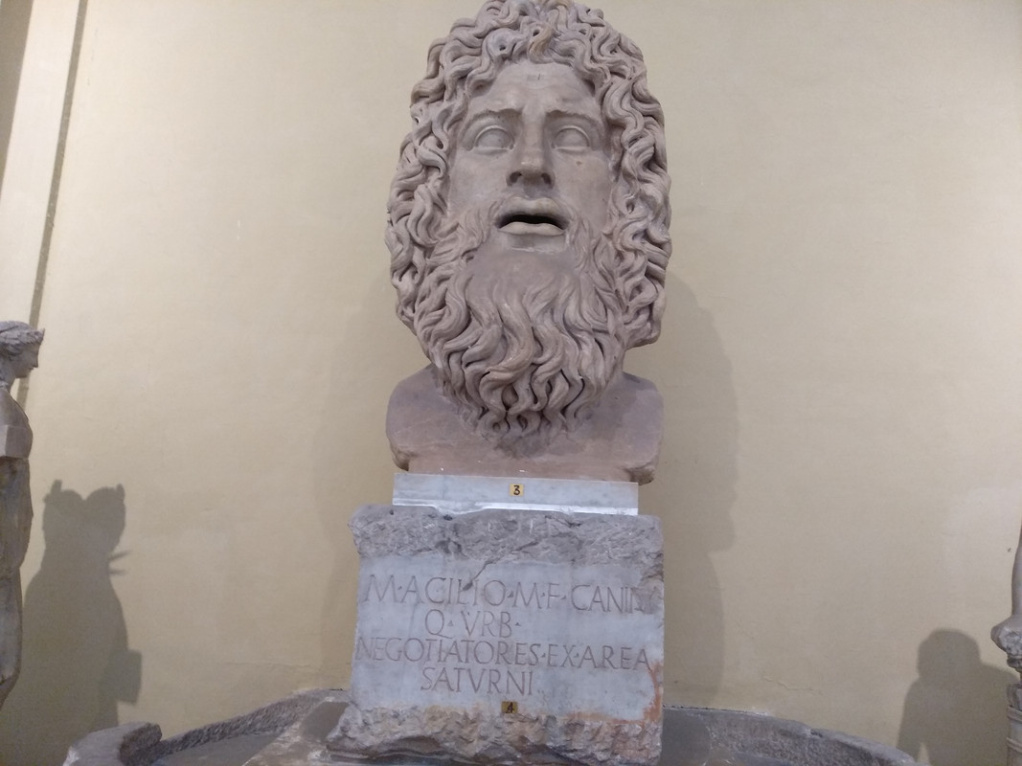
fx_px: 768
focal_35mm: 26
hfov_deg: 67.3
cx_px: 511
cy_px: 383
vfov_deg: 53.1
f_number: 2.2
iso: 640
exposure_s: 1/33
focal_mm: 3.82
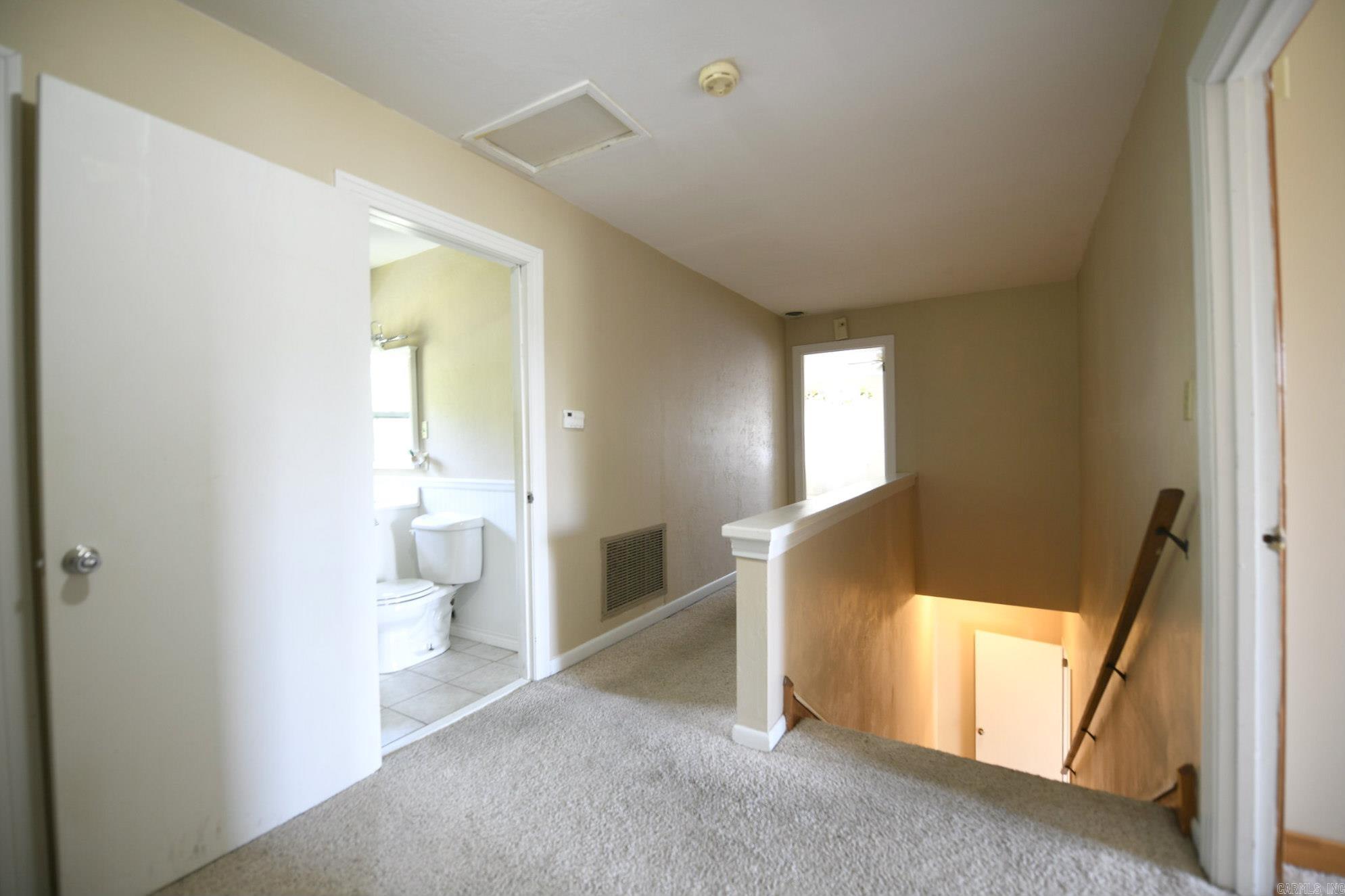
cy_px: 448
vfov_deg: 81.2
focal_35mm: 14
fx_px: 523
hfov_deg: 104.3
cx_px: 672
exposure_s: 1/15
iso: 400
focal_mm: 14
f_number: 2.8
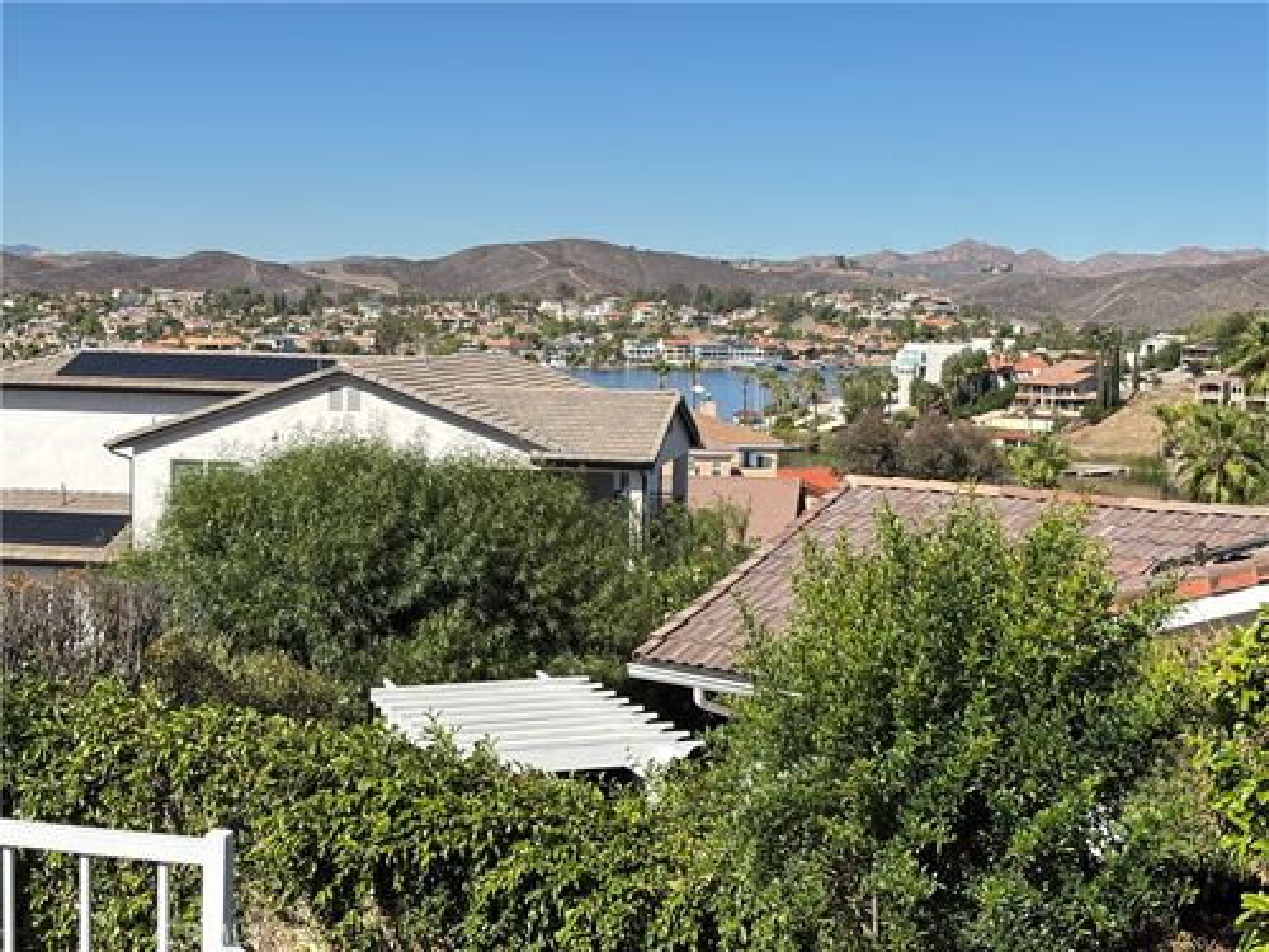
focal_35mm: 52
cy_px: 476
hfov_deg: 36.8
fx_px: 1906
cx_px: 634
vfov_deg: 28.0
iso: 40
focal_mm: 5.96
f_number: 1.6
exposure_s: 1/2105
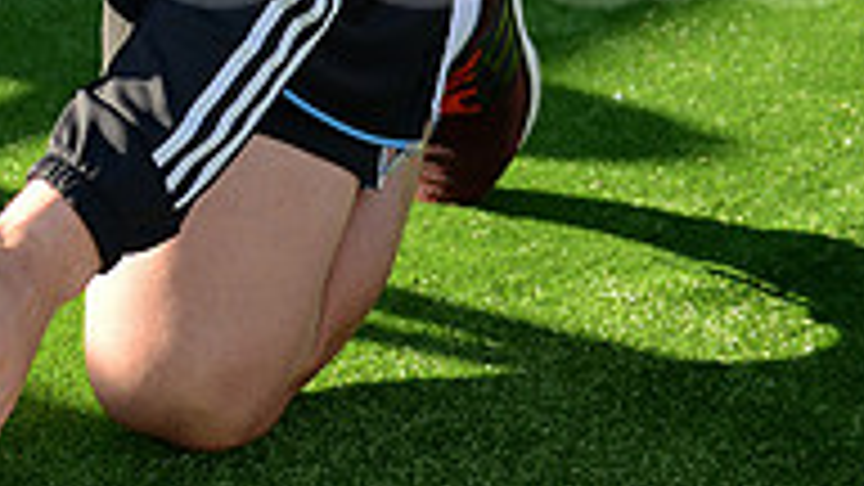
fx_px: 2612
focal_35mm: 114
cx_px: -252
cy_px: -146
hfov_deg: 17.6
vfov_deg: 10.4
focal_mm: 36
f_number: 2.8
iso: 250
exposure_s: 1/1000
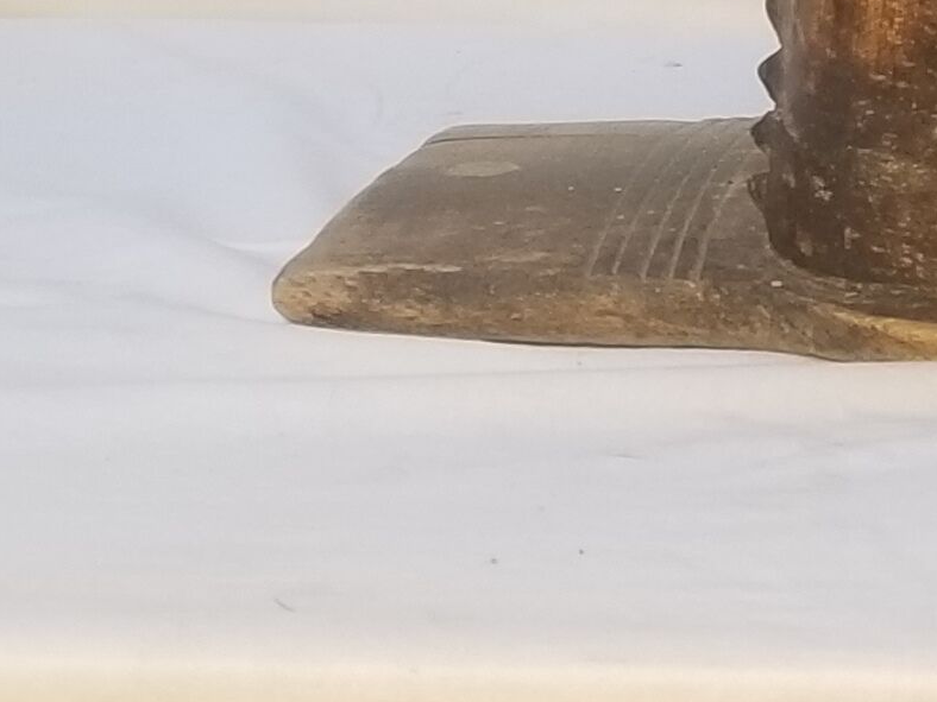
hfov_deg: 17.7
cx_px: 1539
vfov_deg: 13.9
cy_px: -561
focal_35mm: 95
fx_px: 2571
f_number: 1.7
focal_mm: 4.25
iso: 100
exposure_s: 1/50
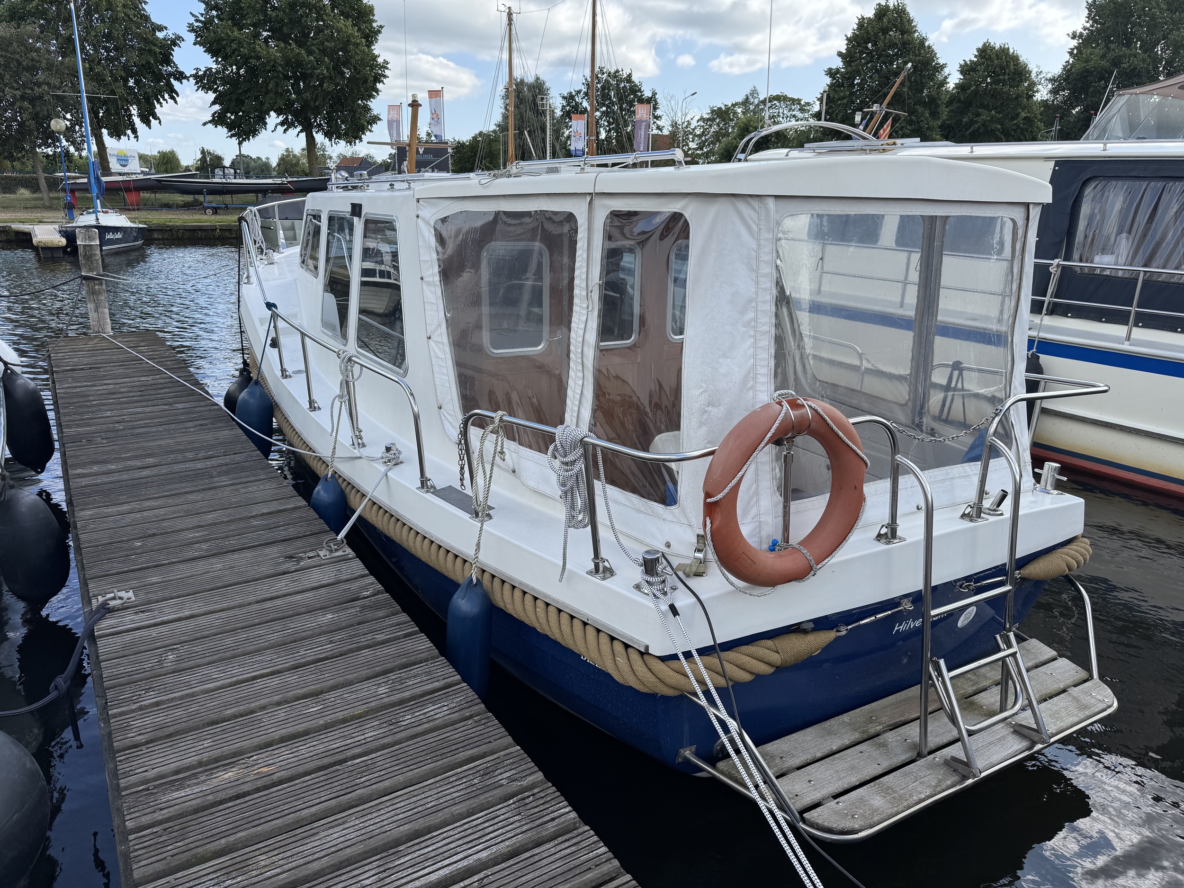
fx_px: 821
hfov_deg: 71.6
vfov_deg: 56.8
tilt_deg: -17.1
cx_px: 592
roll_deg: -0.7
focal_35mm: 24
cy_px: 444
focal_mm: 6.76
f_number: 1.78
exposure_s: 1/2041
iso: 80
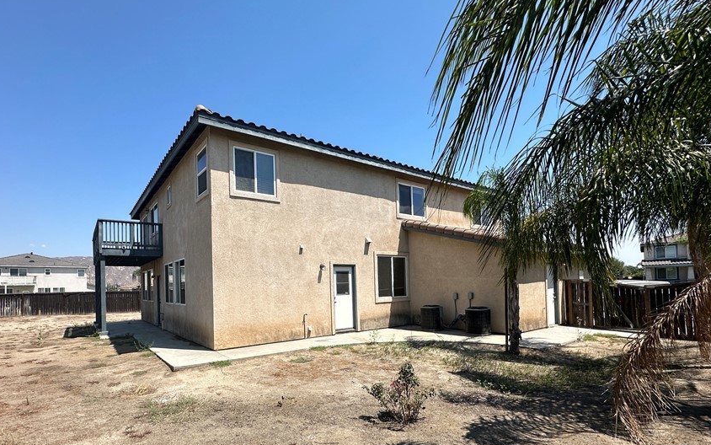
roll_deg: +1.7
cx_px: 327
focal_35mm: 18
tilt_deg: +1.7
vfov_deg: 64.0
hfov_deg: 90.9
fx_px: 349
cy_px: 280
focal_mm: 2.22
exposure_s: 1/2304
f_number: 2.2
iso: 50
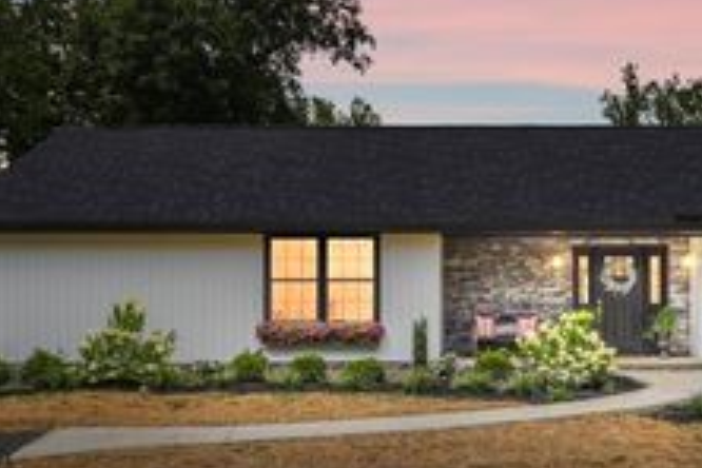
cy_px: 299
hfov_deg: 51.8
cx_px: 484
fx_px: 702
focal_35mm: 36
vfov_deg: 36.6
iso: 100
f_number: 5.6
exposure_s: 1/500
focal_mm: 16
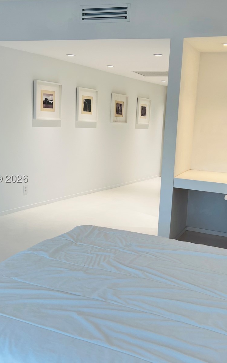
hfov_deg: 34.3
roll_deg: -2.4
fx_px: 366
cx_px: 135
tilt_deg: -9.5
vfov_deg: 52.7
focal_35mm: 37
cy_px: 181
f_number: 1.5
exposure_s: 1/244
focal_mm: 5.7
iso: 40
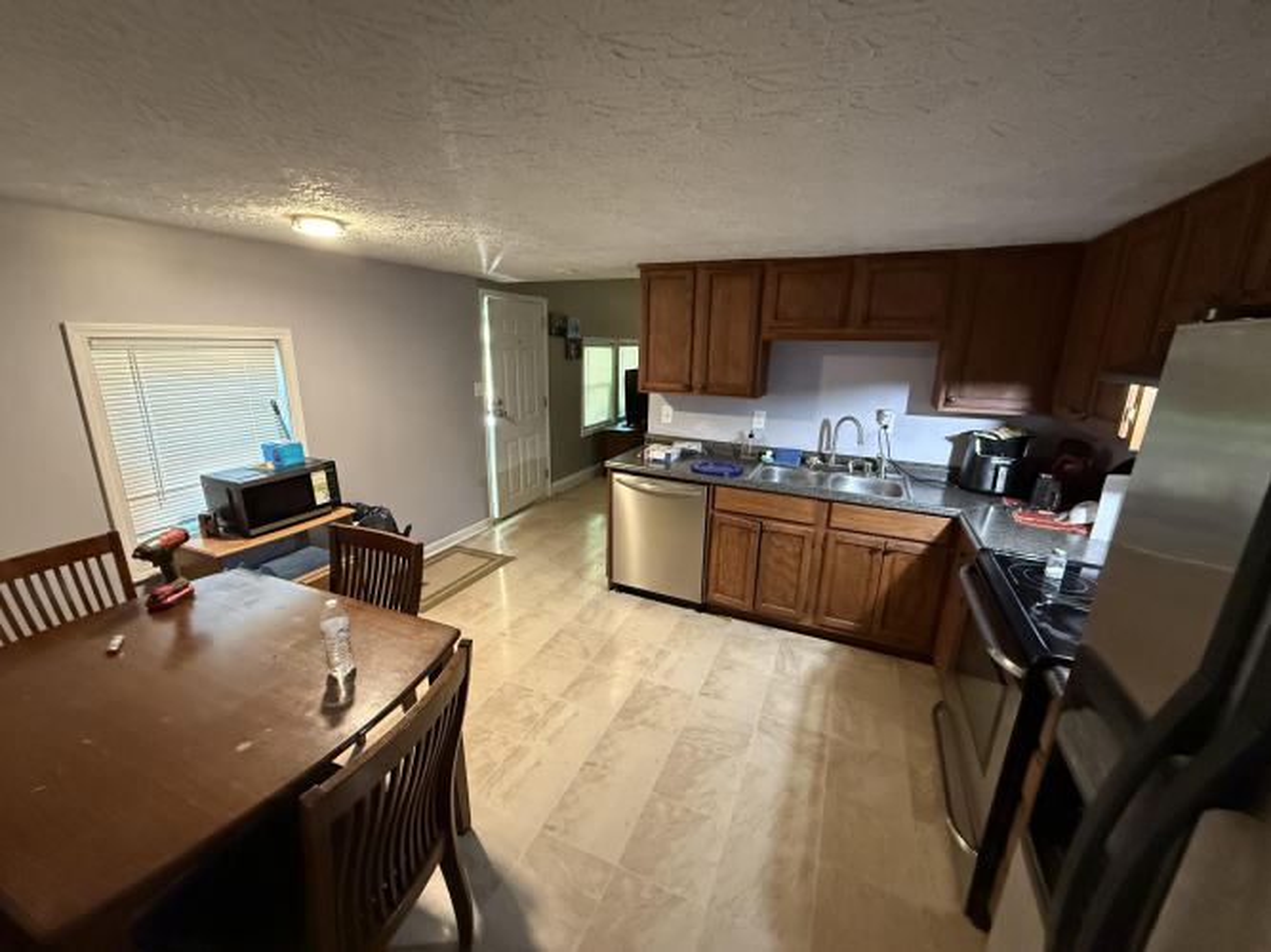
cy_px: 476
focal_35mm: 14
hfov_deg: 102.1
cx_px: 636
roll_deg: -1.3
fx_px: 514
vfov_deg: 85.7
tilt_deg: -14.1
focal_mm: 2.22
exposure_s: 1/60
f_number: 2.2
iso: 1000
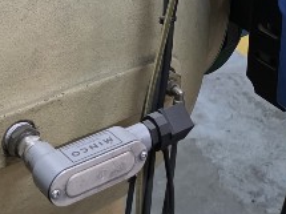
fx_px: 884
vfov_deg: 12.2
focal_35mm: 107
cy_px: -218
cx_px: 267
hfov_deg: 18.0
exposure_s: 1/120
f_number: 1.7
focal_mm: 6.3
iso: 800
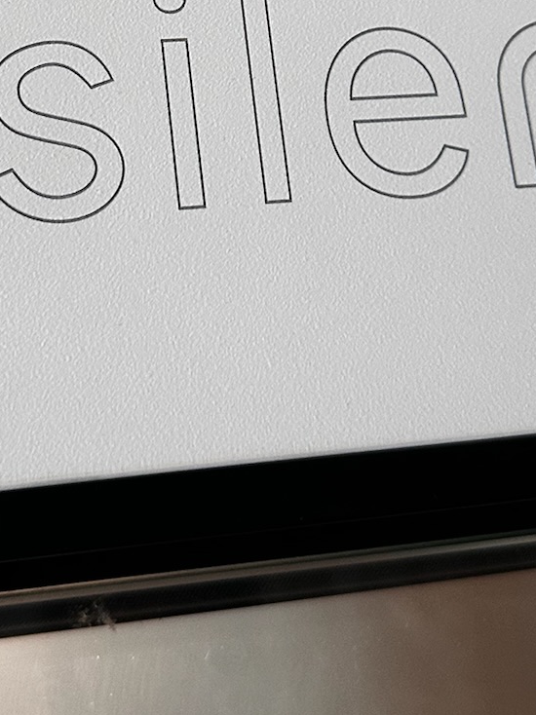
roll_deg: +0.6
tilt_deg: +16.7
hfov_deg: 21.7
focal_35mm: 67
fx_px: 1384
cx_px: 118
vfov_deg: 27.5
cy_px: 25
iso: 200
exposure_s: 1/50
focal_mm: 6.86
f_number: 1.78
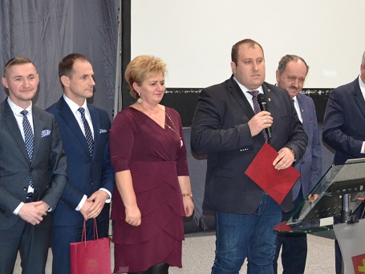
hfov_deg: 25.4
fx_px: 802
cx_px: 268
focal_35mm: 76
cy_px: 169
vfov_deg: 19.4
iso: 2000
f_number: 4.2
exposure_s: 1/60
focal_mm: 30
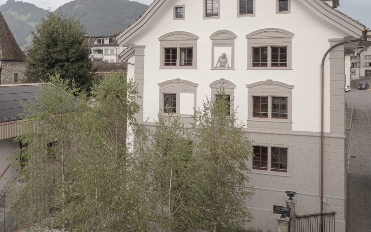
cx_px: 86
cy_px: 72
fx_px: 445
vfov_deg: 29.0
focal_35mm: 44
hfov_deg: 43.6
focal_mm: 12.29
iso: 100
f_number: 5.6
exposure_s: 1/60
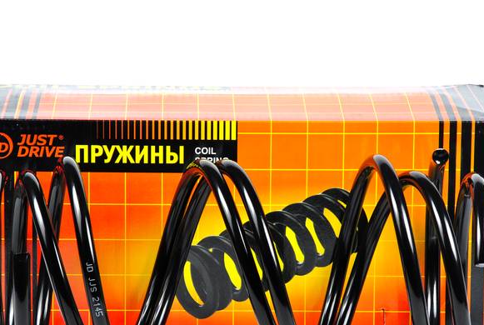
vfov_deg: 6.4
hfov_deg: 9.5
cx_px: 226
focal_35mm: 217
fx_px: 2919
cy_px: 216
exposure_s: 1/200
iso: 200
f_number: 10
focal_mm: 105
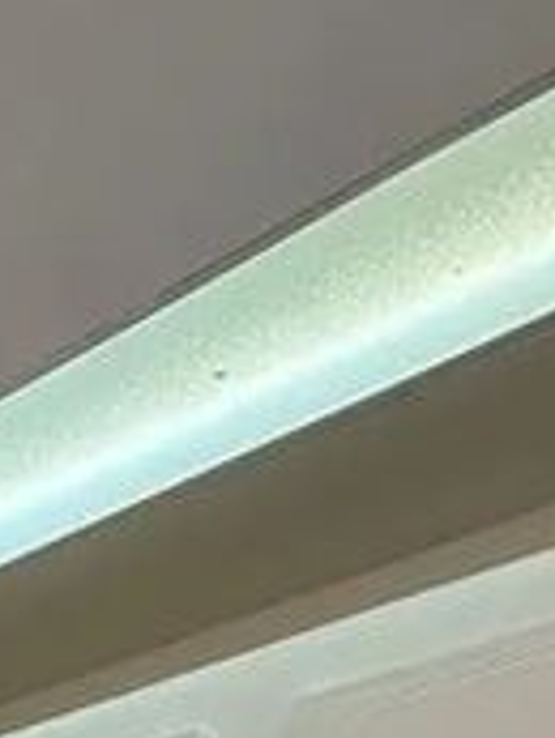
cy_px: 1303
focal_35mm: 69
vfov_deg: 20.5
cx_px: -666
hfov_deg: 15.3
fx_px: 1473
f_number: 2.2
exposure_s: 1/120
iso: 125
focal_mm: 2.22
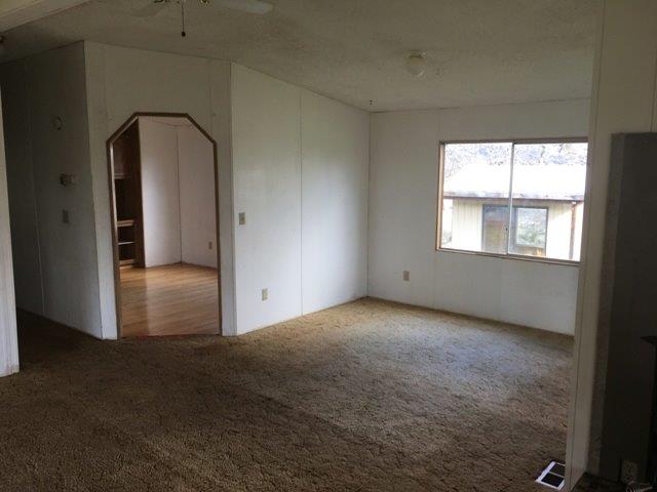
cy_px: 246
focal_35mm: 29
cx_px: 328
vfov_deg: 48.2
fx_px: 550
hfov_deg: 61.7
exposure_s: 1/60
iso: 32
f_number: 2.2
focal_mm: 4.15
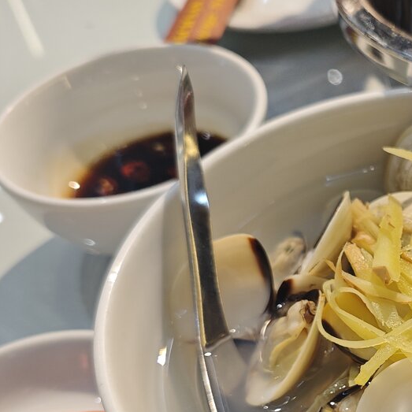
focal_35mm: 56
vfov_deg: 30.2
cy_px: 298
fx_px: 754
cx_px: 465
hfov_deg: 27.6
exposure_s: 1/100
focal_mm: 6.55
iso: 125
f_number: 1.6
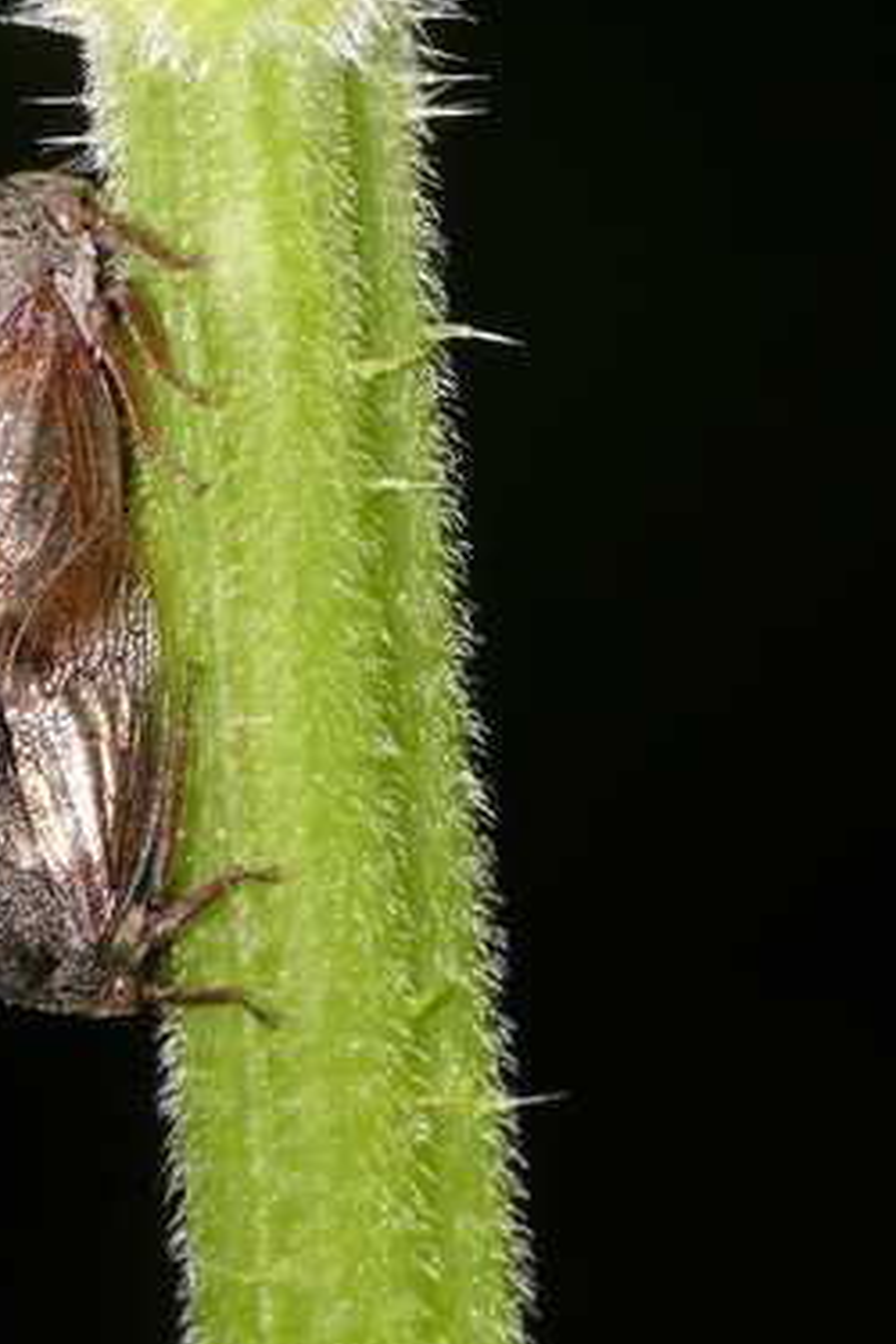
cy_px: 599
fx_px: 14186
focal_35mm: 380
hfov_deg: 3.6
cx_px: 72
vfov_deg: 5.4
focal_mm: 45.2
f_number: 11
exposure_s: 1/640
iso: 200
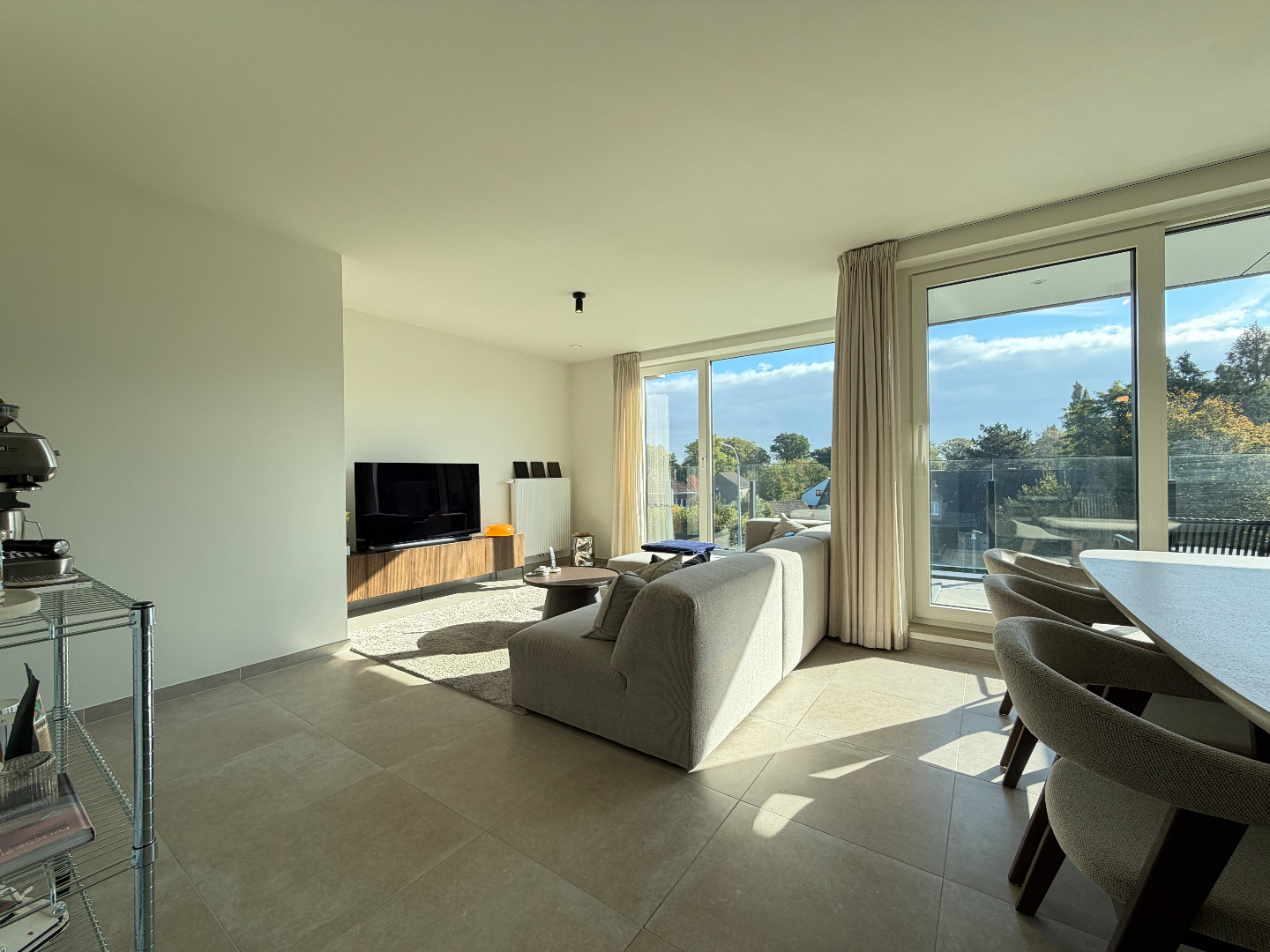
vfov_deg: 85.7
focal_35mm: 14
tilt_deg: -0.7
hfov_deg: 102.1
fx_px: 514
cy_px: 476
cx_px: 635
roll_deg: +0.5
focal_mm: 2.22
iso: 50
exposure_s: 1/502
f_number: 2.2
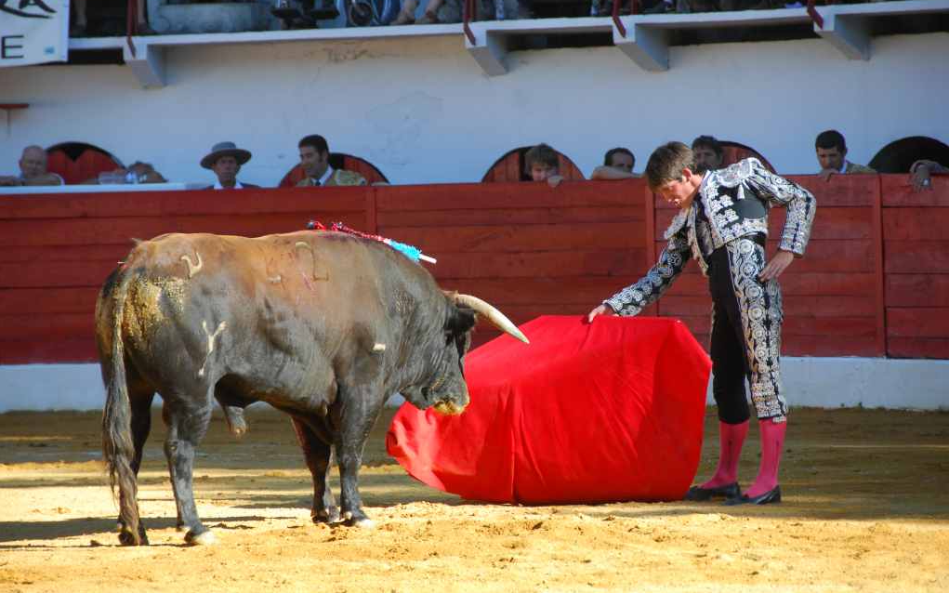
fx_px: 6750
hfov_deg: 8.0
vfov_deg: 5.0
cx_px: 474
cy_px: 289
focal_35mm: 261
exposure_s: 1/500
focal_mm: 170
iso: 500
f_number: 5.6
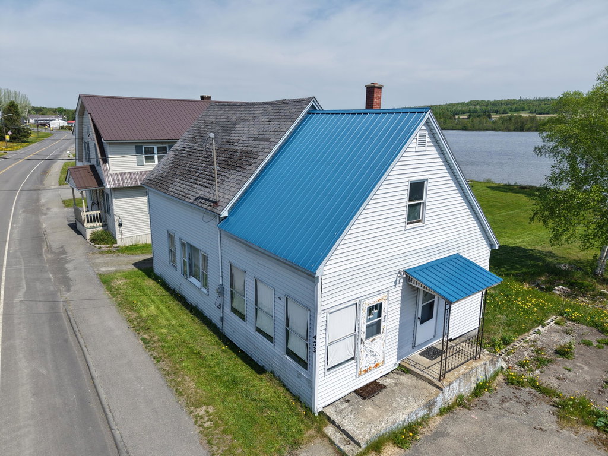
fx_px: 422
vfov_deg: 56.8
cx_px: 304
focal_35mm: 24
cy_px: 228
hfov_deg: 71.6
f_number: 1.8
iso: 130
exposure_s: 1/4000
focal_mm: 8.67
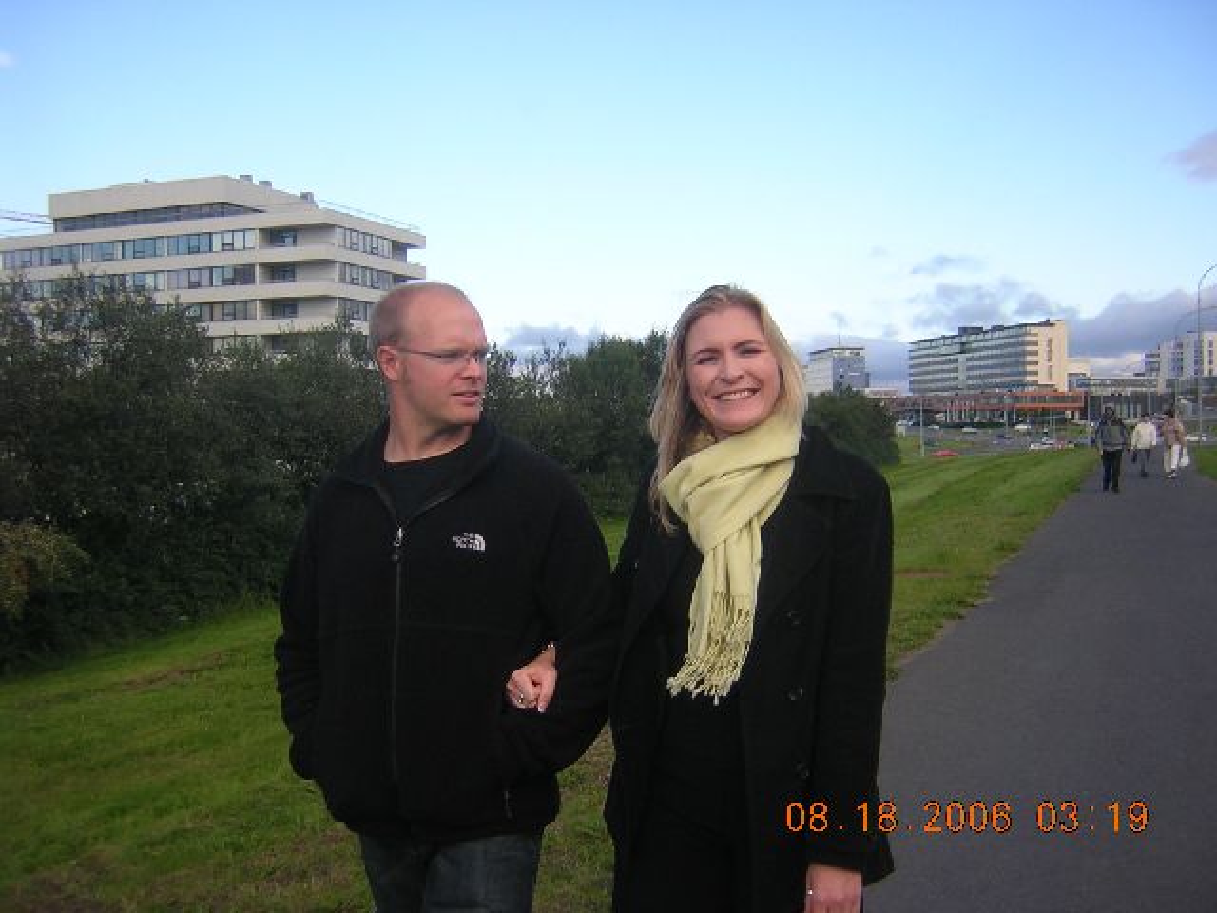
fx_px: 1266
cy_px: 456
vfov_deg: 39.7
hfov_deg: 51.4
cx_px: 608
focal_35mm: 36
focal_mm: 4.7
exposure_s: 1/412
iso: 100
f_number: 2.6
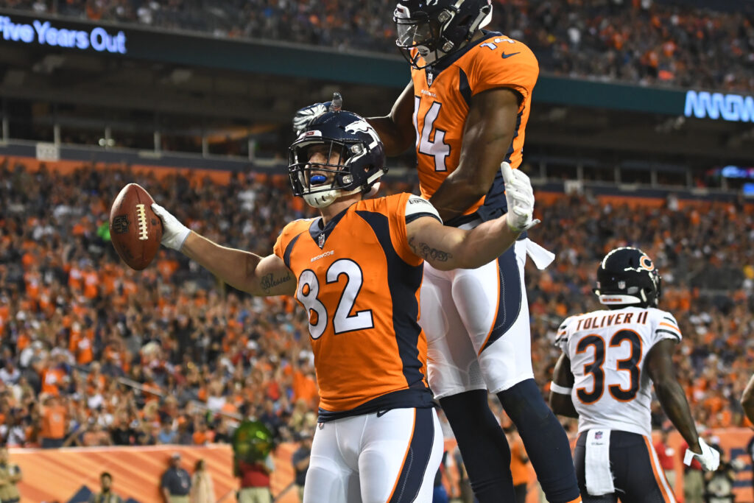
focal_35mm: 105
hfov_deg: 19.5
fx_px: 2199
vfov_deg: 13.0
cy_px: 252
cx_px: 377
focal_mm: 70
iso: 4000
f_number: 3.2
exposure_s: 1/2000
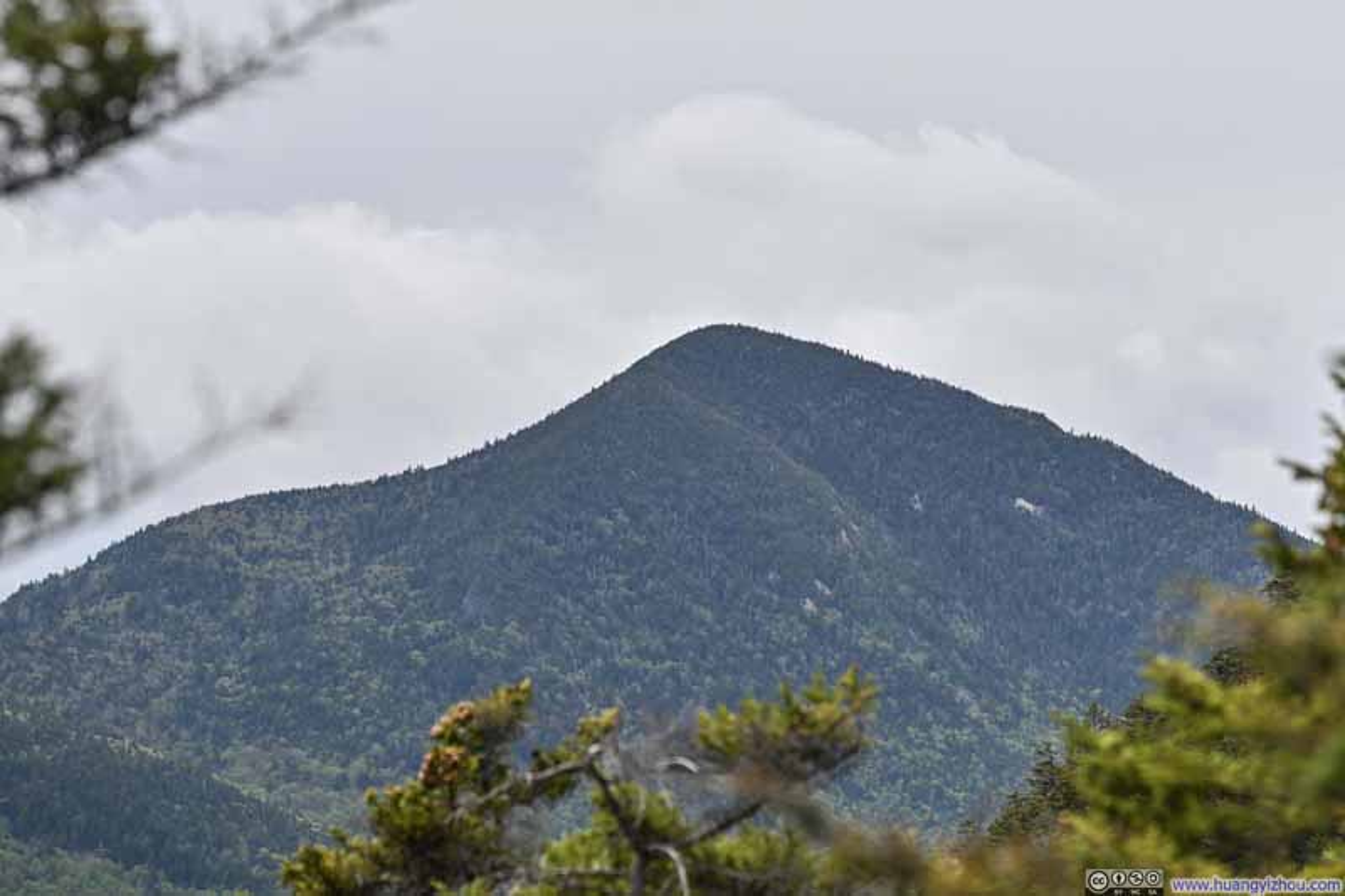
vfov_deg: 11.4
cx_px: 672
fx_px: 4482
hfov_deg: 17.1
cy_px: 448
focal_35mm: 120
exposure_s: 1/1000
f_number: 5
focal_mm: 120
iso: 64
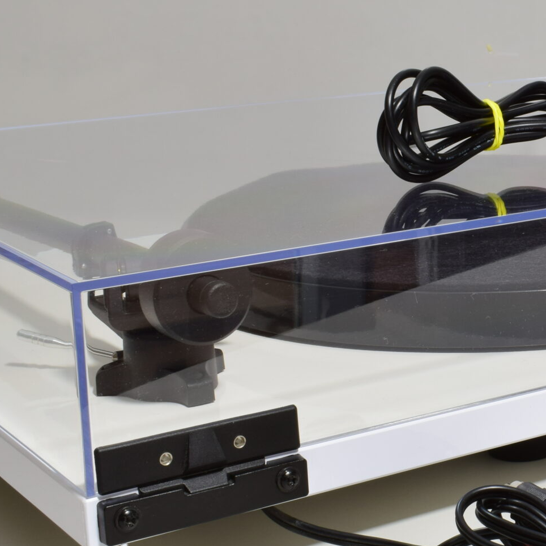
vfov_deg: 19.7
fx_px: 1570
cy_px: 280
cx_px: 647
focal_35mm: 88
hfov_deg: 18.7
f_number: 25
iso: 100
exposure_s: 2
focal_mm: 26
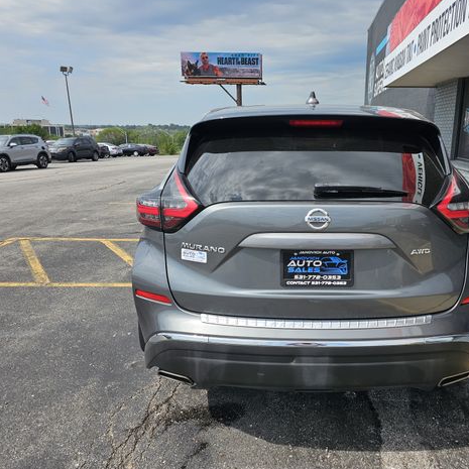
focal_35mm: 28
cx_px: 306
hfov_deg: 56.3
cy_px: 233
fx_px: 429
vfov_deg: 57.3
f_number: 1.7
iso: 10
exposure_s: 1/796
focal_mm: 6.3
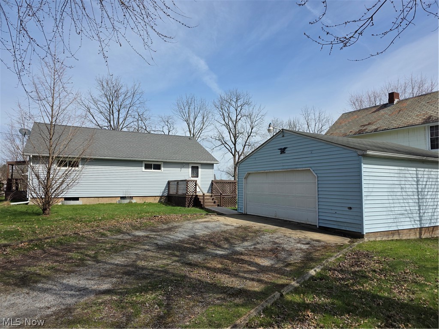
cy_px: 164
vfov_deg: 58.9
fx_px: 292
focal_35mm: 23
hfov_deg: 73.9
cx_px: 220
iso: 80
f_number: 1.7
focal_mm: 6.3
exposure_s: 1/7061
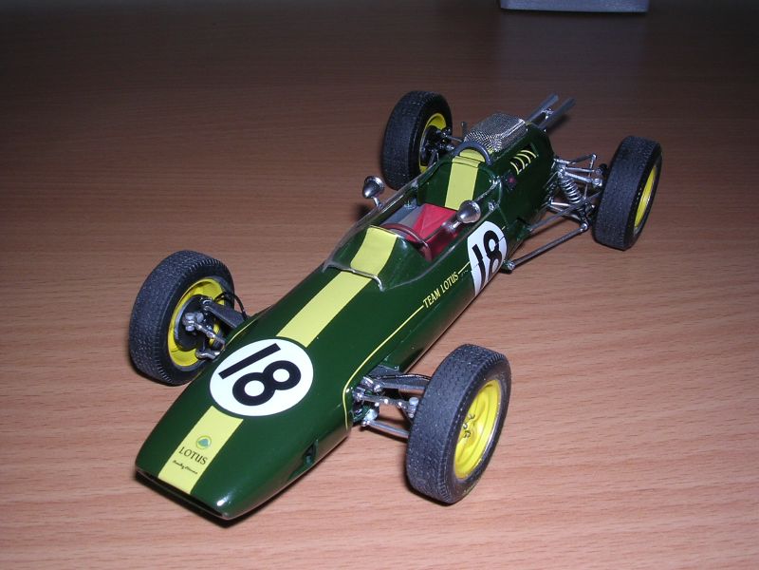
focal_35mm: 38
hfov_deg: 49.0
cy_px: 285
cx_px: 380
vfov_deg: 37.7
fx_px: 833
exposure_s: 1/60.1
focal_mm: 5.8
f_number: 5.6
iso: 100
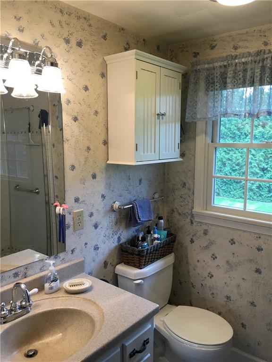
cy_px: 181
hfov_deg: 48.2
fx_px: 304
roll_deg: +0.0
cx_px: 136
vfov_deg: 61.7
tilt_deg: -8.0
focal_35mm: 29
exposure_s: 1/30
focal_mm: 4.15
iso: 40
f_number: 2.2
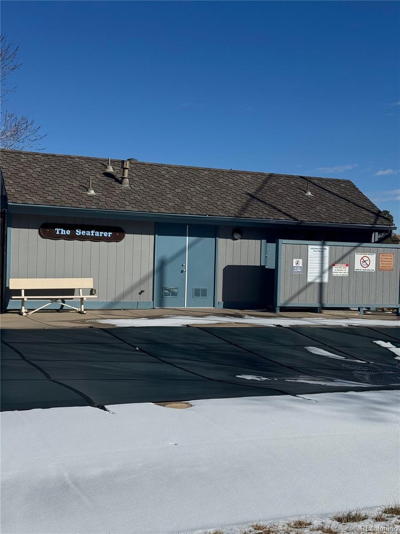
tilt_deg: -0.7
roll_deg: -1.9
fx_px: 740
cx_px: 200
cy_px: 267
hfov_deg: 30.3
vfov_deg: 39.7
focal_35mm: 48
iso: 64
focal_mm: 6.76
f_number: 1.78
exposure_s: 1/7937
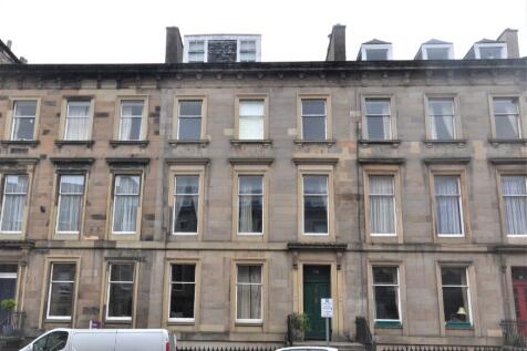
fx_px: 307
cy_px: 176
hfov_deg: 81.2
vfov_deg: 59.5
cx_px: 264
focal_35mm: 21
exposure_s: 1/320
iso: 400
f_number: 10
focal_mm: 14
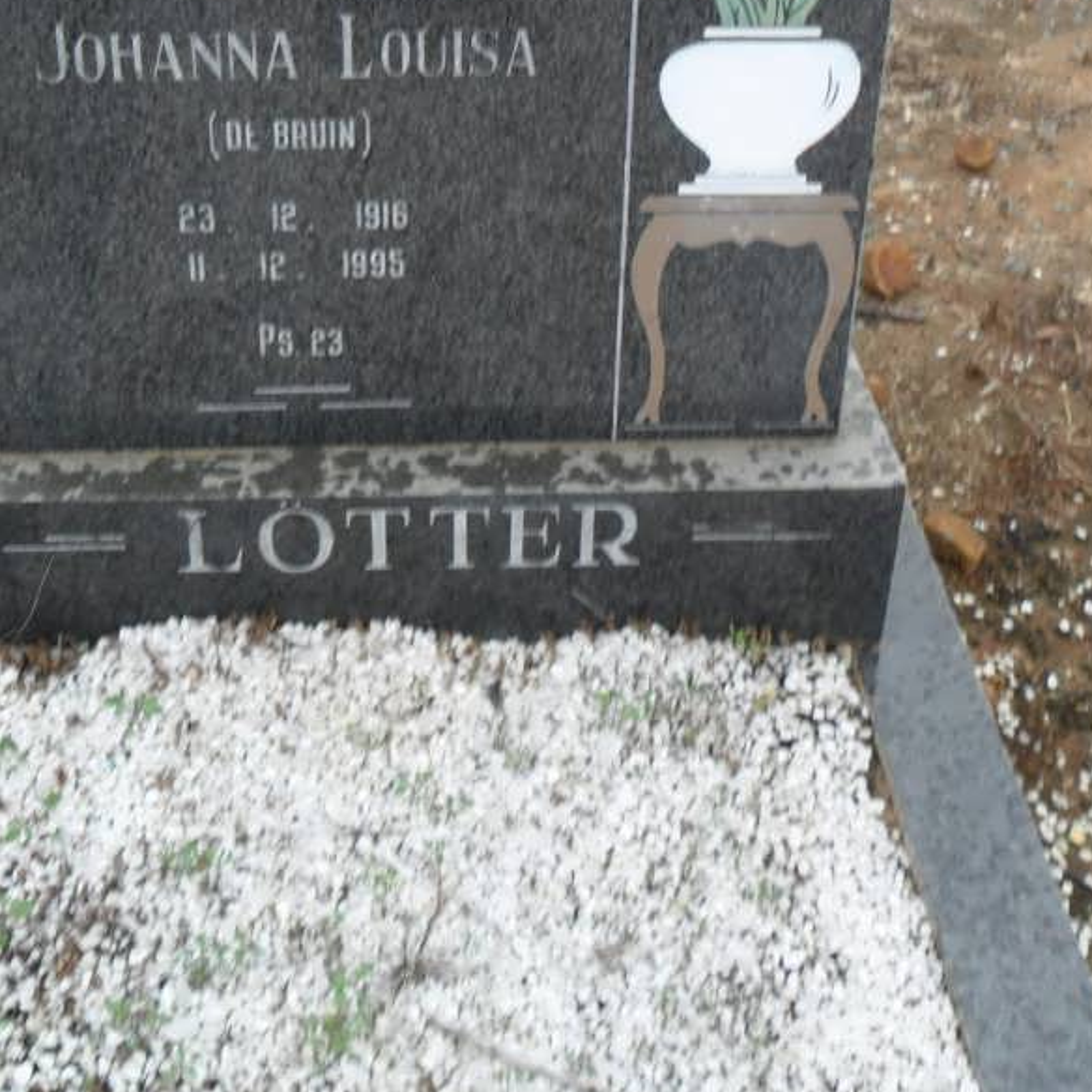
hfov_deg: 34.6
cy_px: 275
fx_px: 1749
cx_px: 490
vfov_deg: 34.0
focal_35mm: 49
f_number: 3.5
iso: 100
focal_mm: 4.9
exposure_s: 1/60
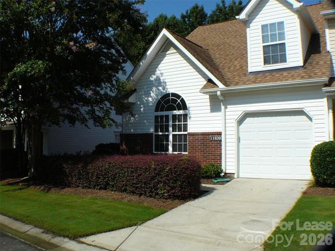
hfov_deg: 42.1
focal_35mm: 45
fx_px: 435
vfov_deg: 32.2
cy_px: 126
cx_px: 168
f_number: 5.6
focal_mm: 6.7
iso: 200
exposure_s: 1/1300
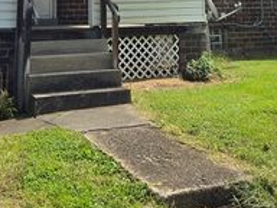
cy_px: -38
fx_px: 480
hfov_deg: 32.1
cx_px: 115
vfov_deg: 22.6
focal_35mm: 60
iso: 80
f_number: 1.8
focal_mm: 5.4
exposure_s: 1/10000
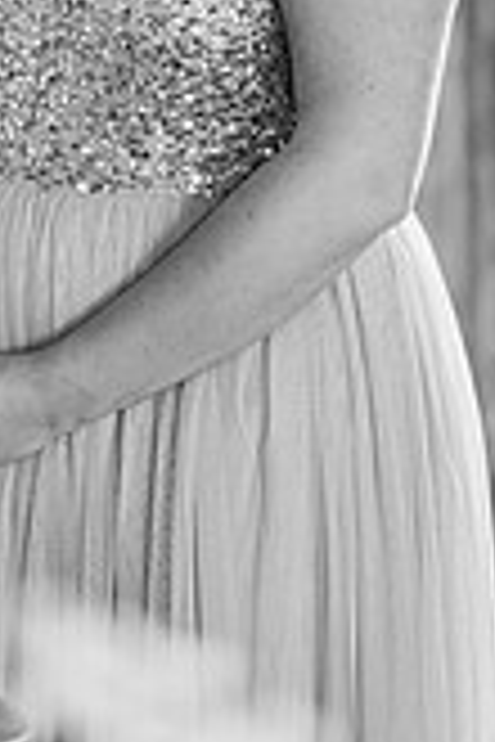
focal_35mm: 232
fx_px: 4785
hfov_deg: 5.9
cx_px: -11
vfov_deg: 8.7
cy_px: -225
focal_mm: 85
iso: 500
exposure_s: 1/200
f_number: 1.8
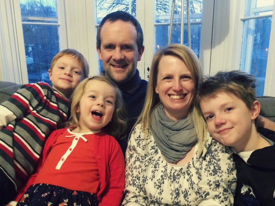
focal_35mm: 29
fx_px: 230
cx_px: 138
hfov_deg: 61.7
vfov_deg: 48.2
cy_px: 103
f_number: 2.2
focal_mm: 4.15
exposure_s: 1/15
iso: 500
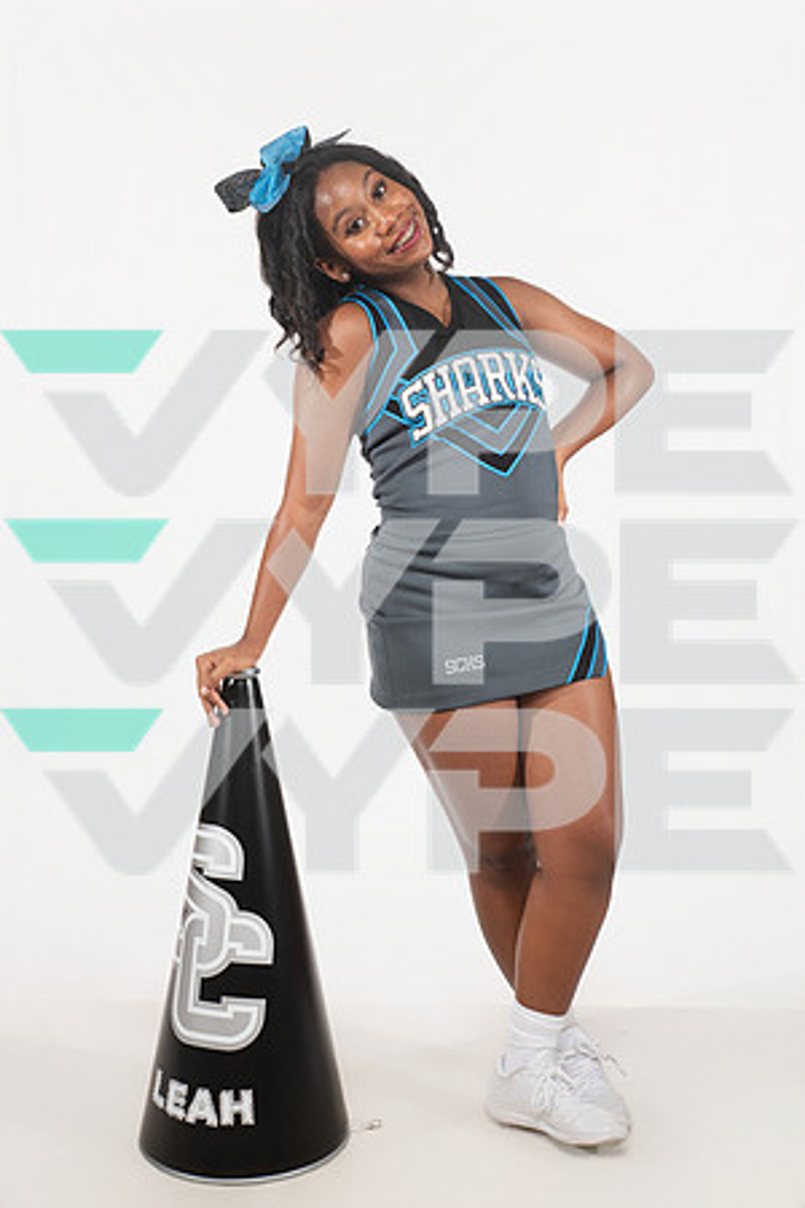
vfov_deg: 42.7
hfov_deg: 29.2
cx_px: 402
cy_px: 604
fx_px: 1543
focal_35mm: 46
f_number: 7.1
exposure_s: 1/320
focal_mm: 46
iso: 500
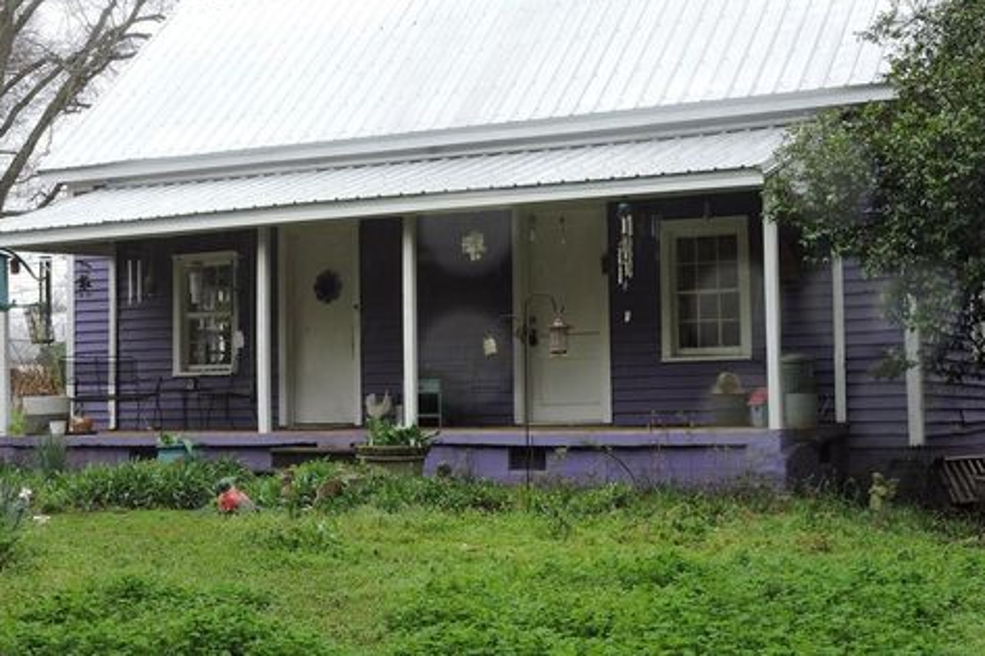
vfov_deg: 20.6
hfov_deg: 30.5
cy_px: 268
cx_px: 471
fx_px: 1805
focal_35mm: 66
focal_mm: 10.7
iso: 100
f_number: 4.2
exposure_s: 1/160
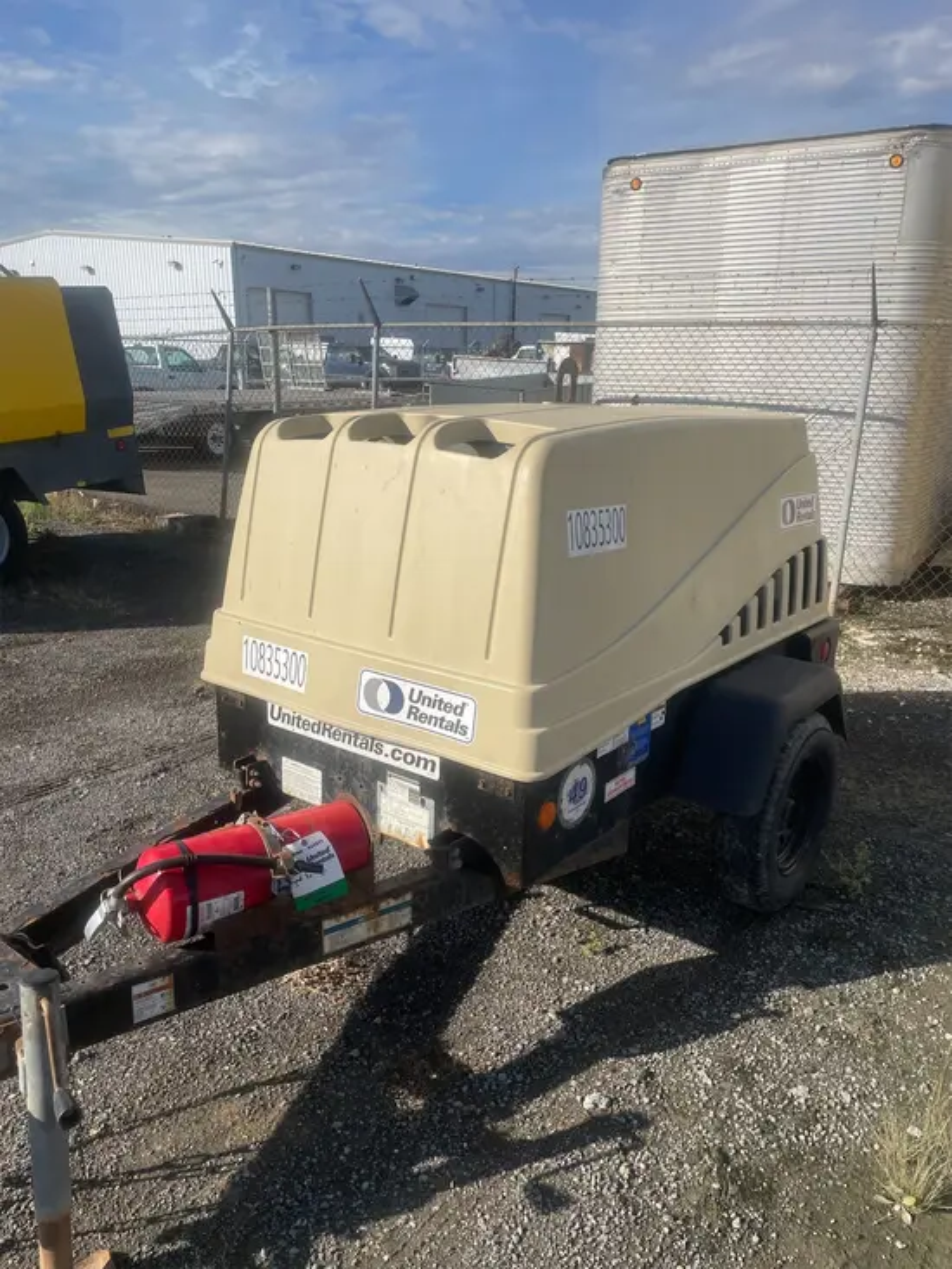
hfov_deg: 53.1
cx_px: 476
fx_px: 953
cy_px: 634
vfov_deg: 67.3
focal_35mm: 26
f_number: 1.6
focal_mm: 4.2
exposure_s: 1/5556
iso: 32
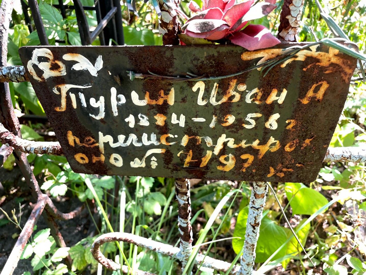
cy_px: 138
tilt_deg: -39.1
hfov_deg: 67.3
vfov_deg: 53.1
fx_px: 275
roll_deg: -2.6
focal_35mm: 26
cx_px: 183
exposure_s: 1/121
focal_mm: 4.2
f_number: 1.6
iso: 40
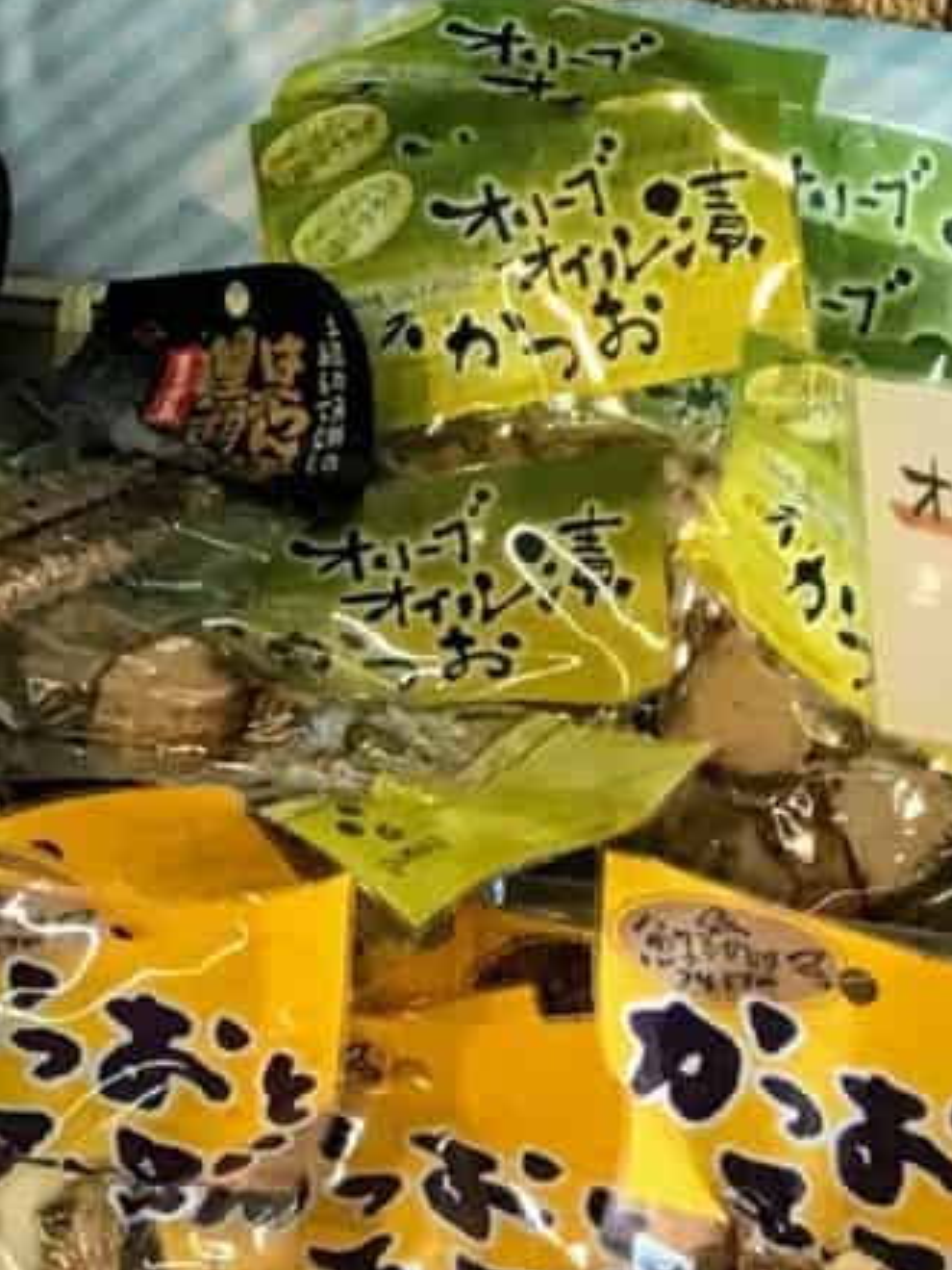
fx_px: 5977
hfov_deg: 8.4
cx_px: -1252
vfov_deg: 11.6
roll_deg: +0.7
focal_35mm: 163
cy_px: -615
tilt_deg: -14.0
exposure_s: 1/30
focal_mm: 3.99
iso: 25
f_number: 1.8
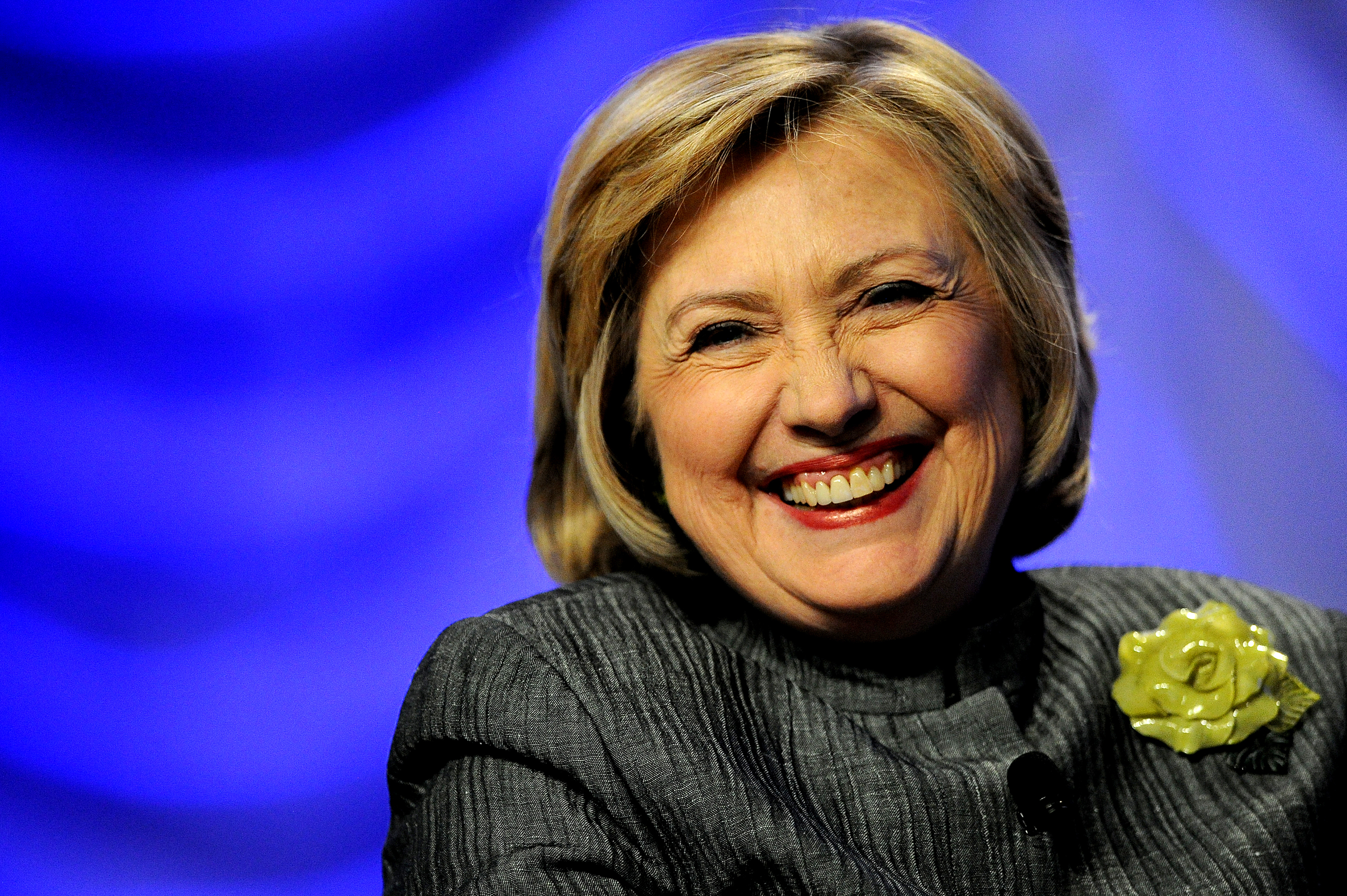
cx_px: 674
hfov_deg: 5.2
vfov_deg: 3.4
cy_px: 448
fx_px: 14956
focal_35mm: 400
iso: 6400
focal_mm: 400
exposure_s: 1/1000
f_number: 3.2
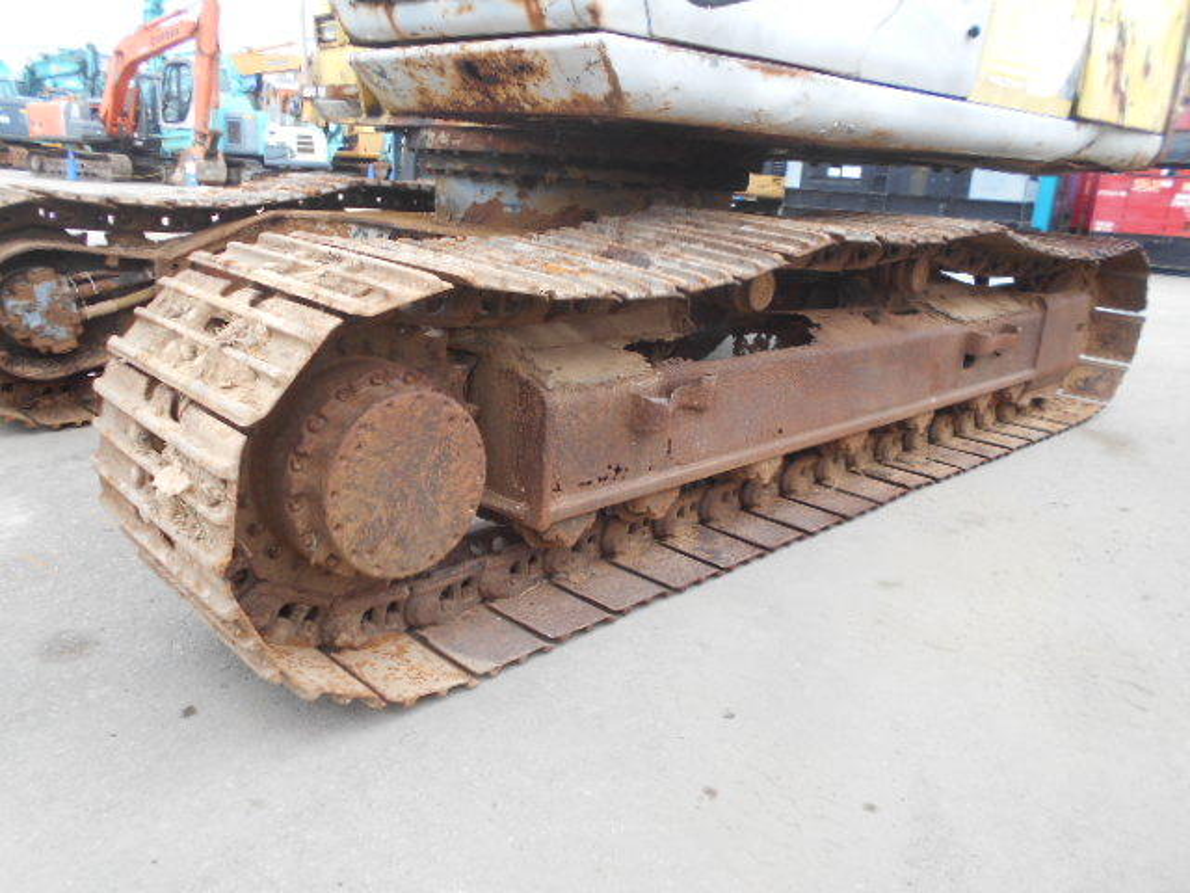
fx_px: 894
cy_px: 446
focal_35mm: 26
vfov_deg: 53.1
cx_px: 595
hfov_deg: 67.3
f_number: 3.2
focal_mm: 4.6
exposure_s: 1/125
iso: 80
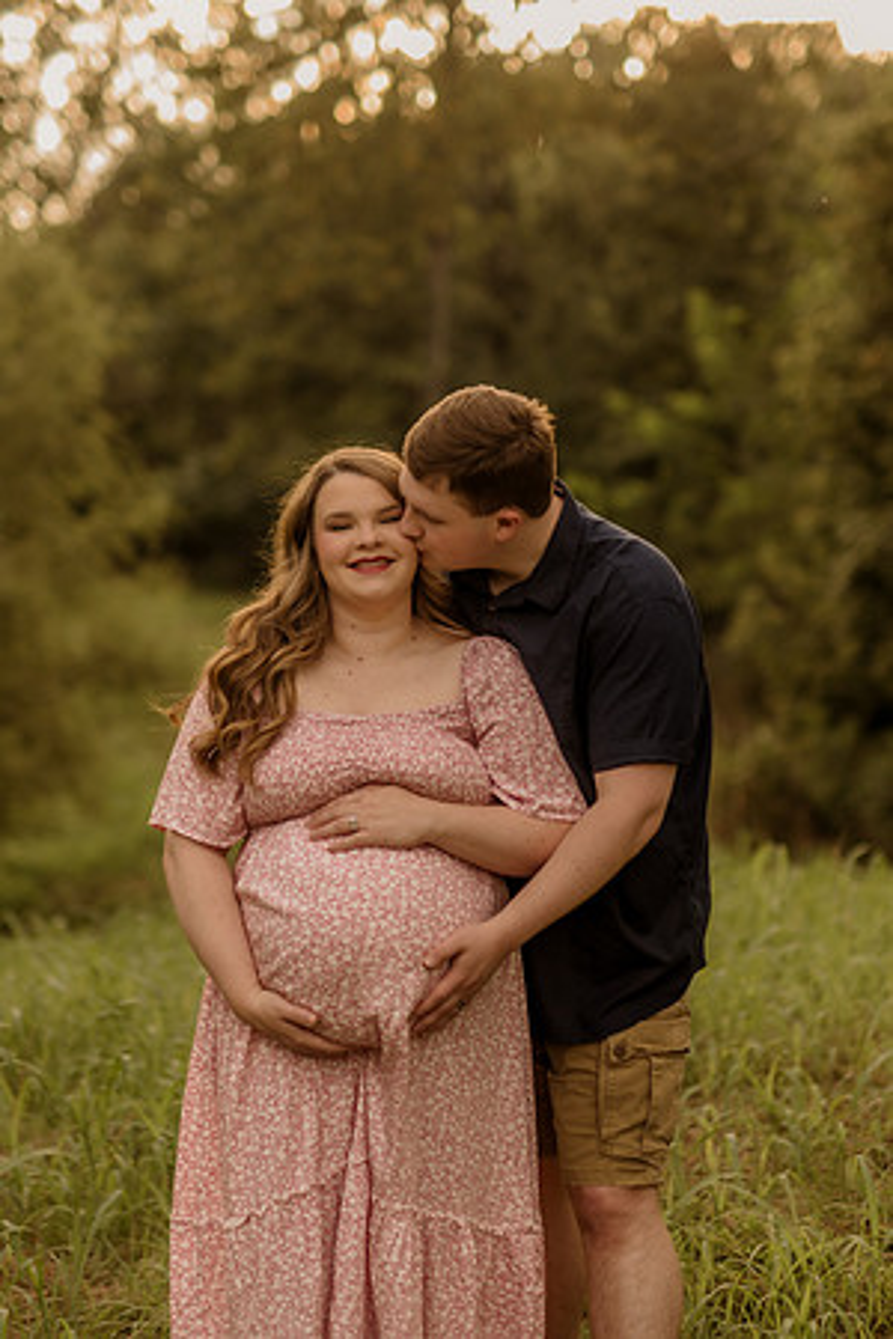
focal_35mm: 75
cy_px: 670
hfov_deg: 18.2
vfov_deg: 27.0
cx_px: 446
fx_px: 2790
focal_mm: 50
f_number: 1.8
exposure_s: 1/640
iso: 125
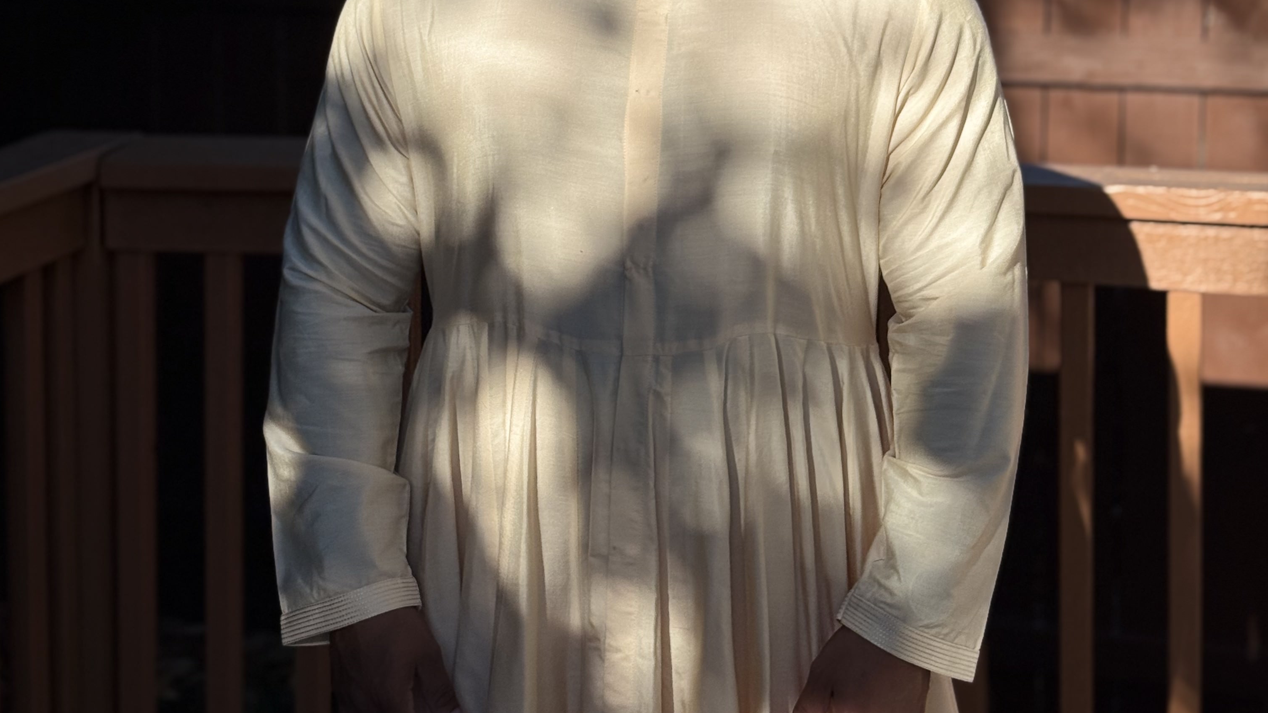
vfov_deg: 16.8
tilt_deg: -5.3
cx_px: 633
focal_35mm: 70
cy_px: -30
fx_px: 2353
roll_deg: -0.1
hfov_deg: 30.2
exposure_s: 1/4098
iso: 64
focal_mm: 6.76
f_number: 1.78
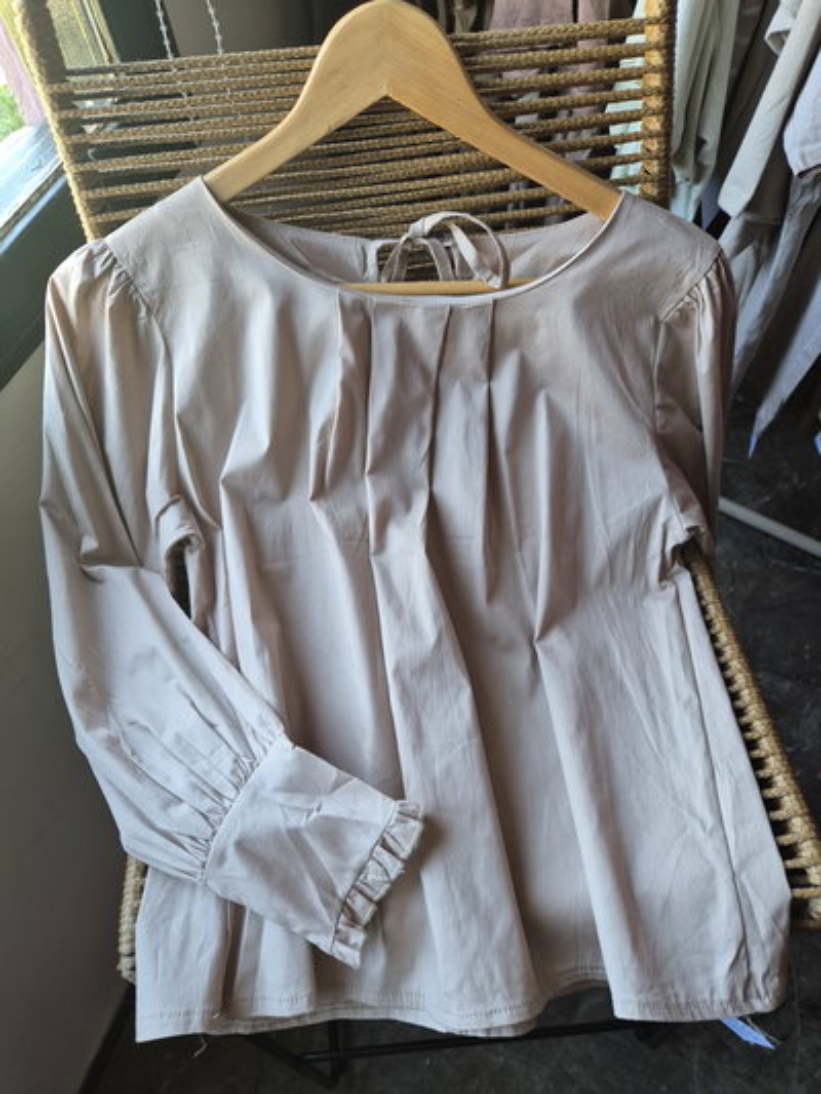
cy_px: 547
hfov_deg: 58.9
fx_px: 727
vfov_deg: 73.9
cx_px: 410
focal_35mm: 23
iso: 160
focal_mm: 5.4
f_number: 1.8
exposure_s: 1/100
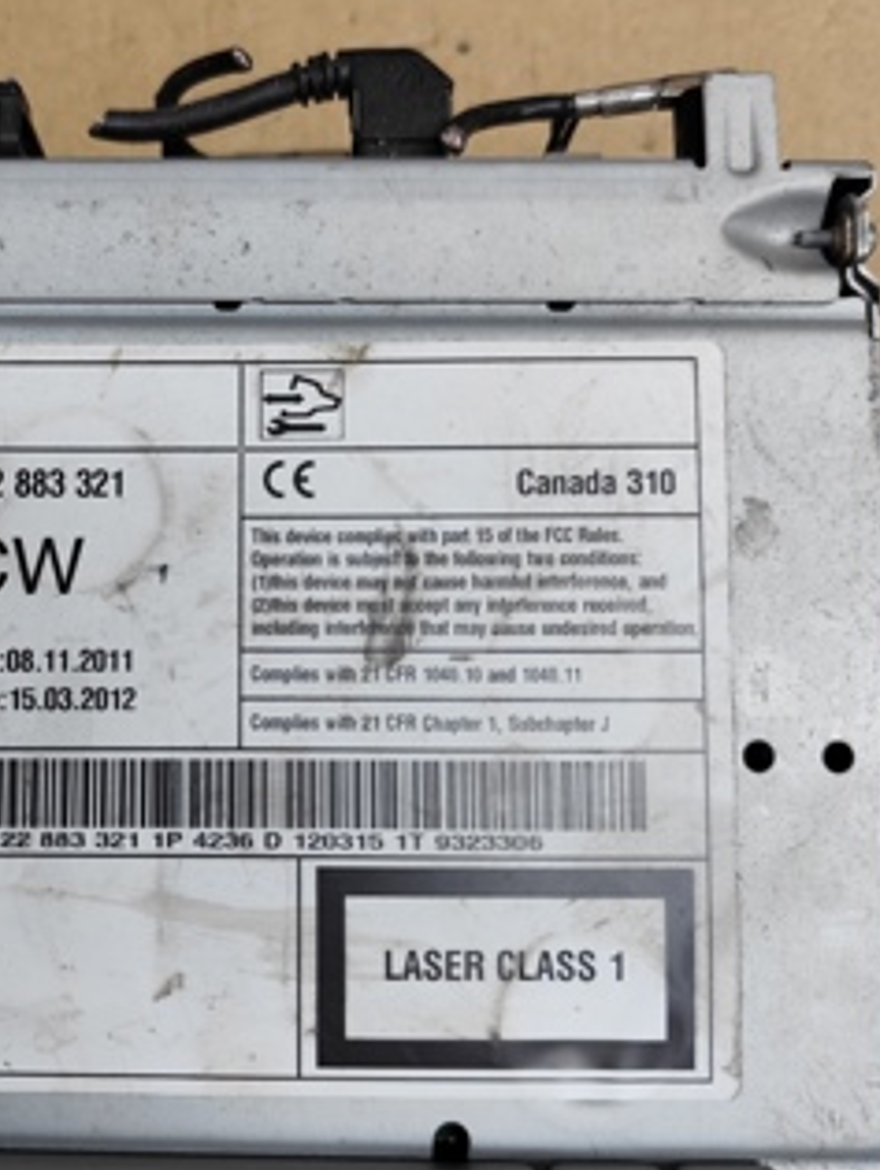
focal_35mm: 35
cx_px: 271
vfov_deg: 52.6
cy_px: 587
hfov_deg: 40.1
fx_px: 1184
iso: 160
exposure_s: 1/100
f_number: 1.65
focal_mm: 6.19
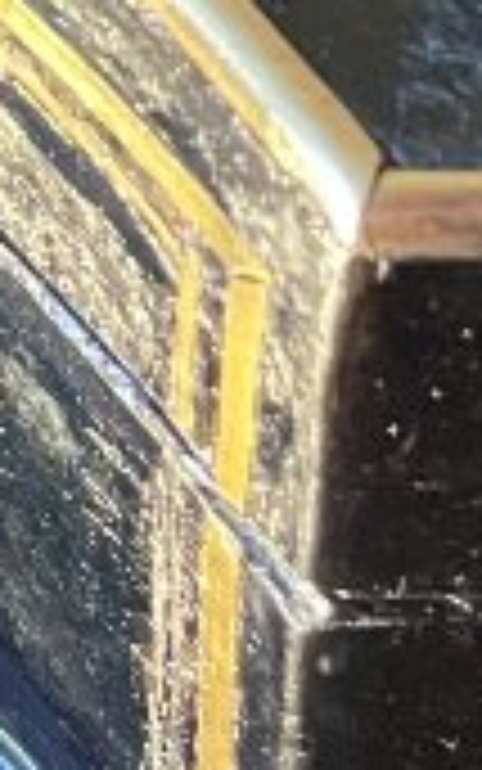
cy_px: -1049
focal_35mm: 193
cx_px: 90
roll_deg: -0.5
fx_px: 4053
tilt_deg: -36.5
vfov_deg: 9.7
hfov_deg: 6.8
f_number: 1.6
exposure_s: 1/50
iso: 500
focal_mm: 4.2
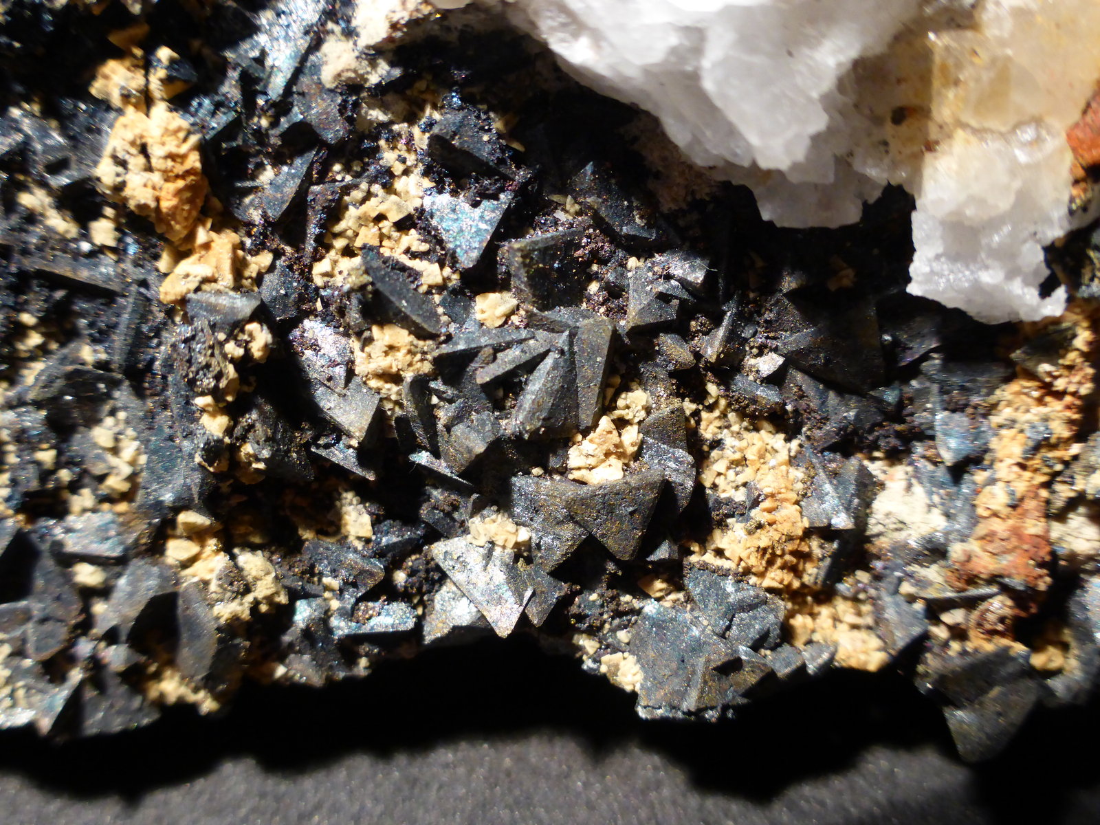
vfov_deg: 29.7
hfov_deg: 38.9
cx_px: 550
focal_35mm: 49
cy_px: 412
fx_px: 1557
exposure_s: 1/25
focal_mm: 8.5
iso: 400
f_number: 4.2
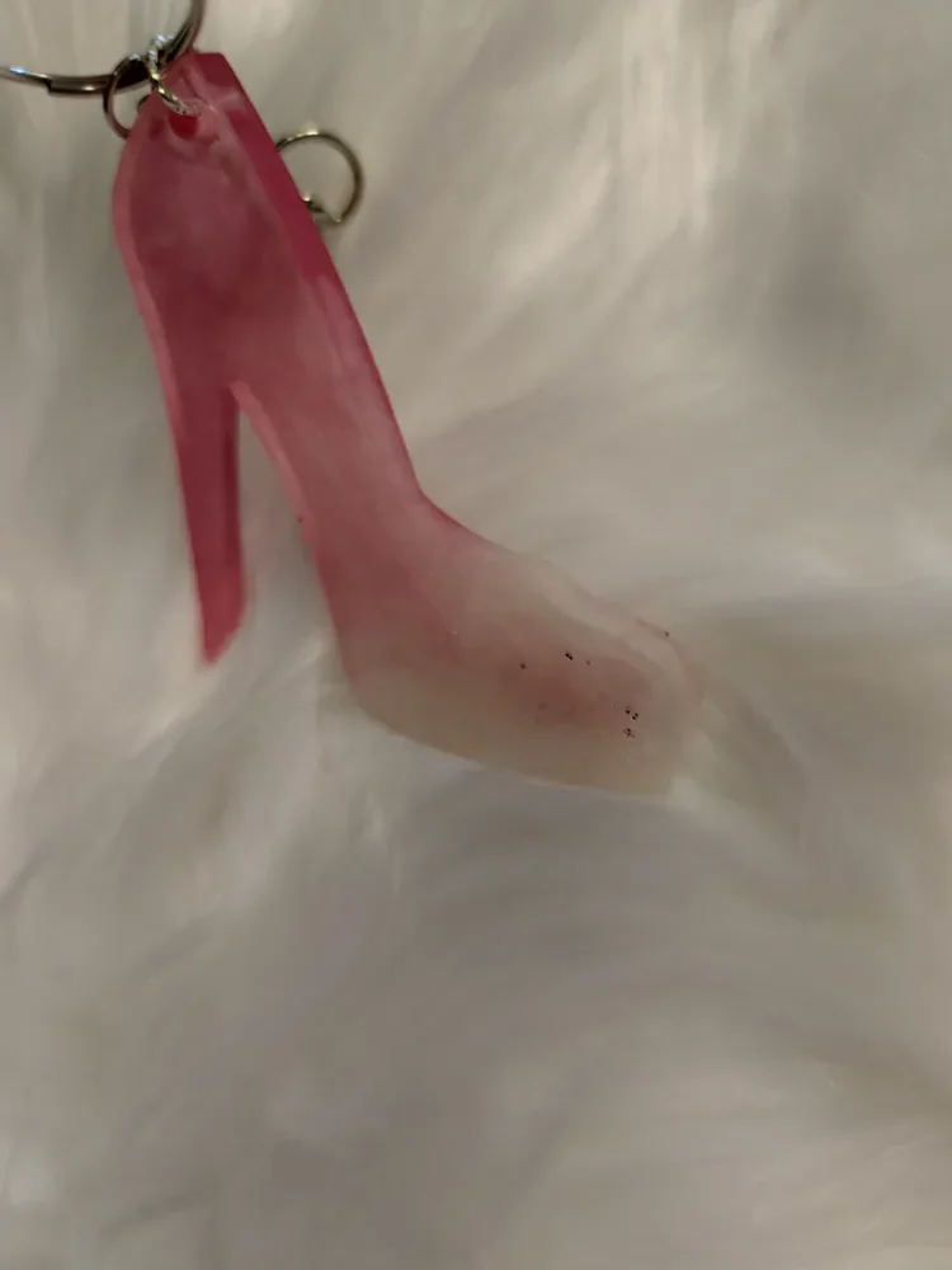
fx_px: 843
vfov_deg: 73.9
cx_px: 476
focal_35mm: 23
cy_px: 635
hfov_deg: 58.9
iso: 250
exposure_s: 1/25
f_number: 1.65
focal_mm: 6.19
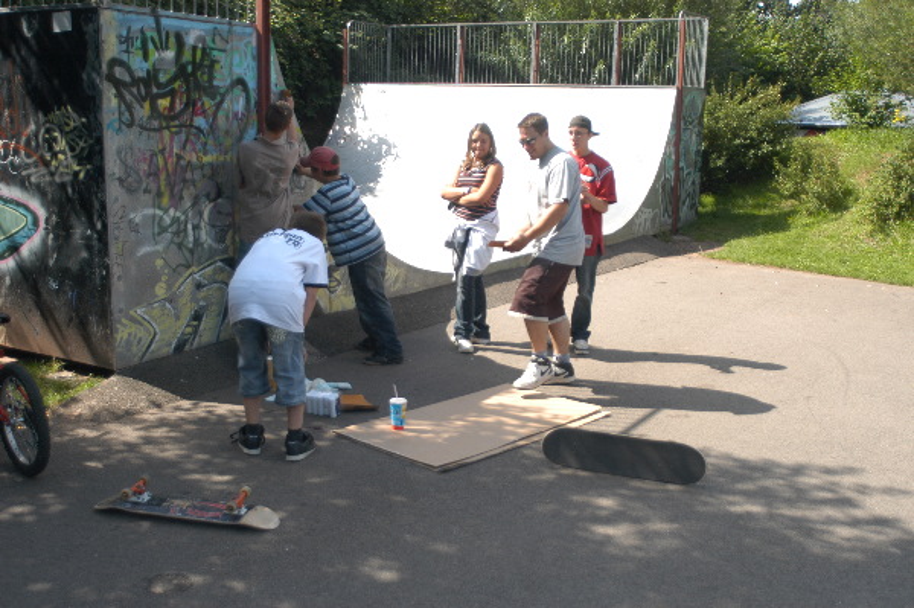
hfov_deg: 51.3
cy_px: 304
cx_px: 457
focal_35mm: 38
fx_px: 951
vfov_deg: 35.4
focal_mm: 25
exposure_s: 1/800
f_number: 3.5
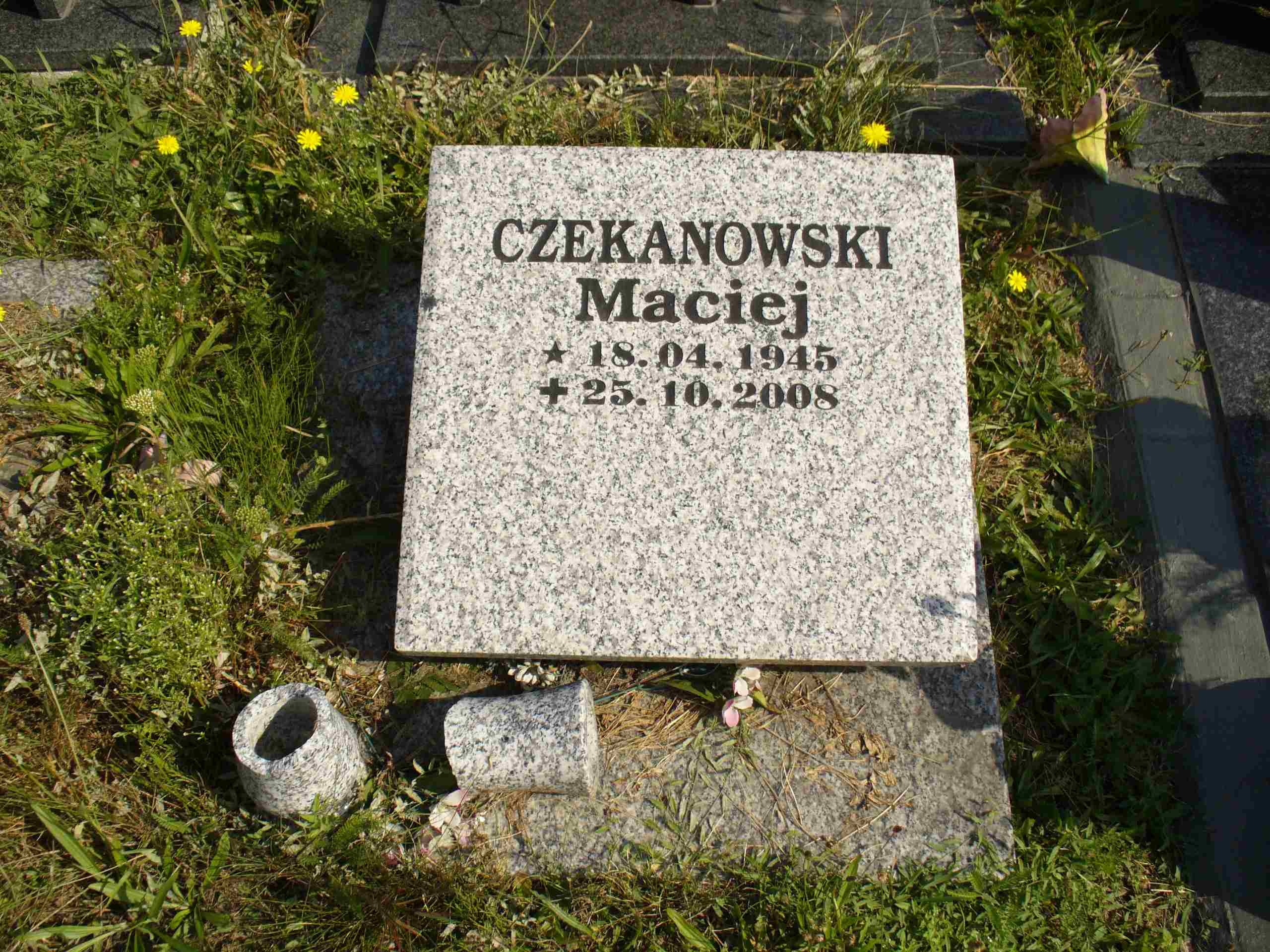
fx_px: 1357
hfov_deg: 50.1
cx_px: 635
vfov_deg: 38.7
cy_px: 476
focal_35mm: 37
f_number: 5.6
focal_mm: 6.1
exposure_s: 1/400
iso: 80
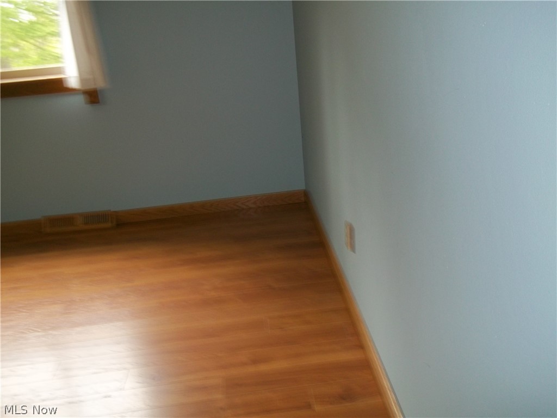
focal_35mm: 32
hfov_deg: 56.8
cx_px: 278
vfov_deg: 44.2
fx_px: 515
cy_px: 209
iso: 160
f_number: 2.9
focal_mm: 5.7
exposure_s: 1/30
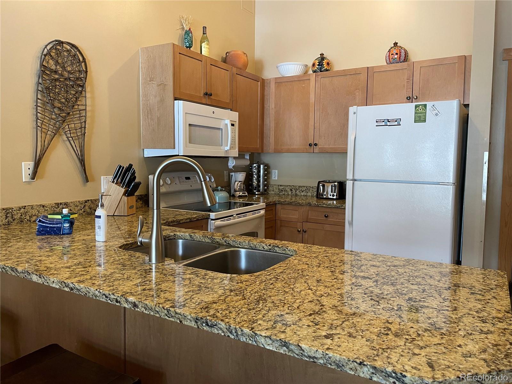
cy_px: 192
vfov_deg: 53.1
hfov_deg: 67.3
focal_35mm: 26
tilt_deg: -1.4
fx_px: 385
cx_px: 256
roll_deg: -0.7
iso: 160
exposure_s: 1/60
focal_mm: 4.2
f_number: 1.6
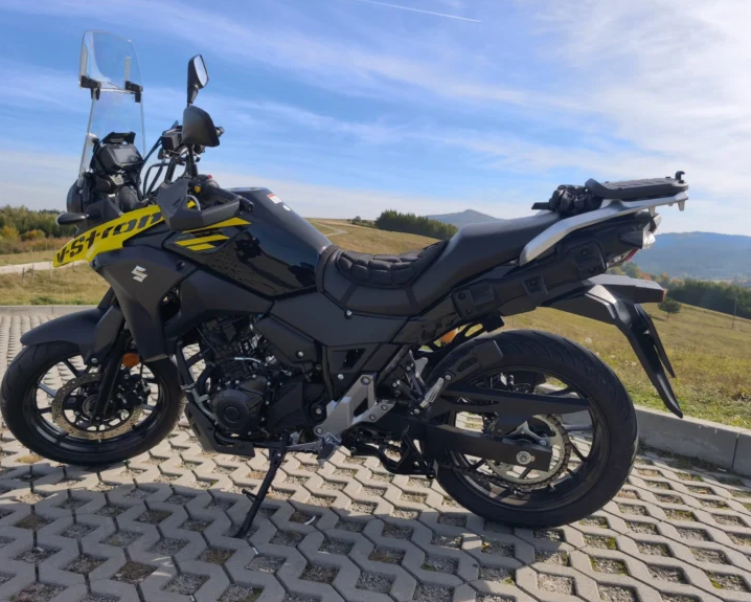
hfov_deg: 68.1
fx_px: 556
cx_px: 362
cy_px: 291
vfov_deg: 56.8
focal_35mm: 25
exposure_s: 1/7659
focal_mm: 6.57
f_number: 1.6
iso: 100
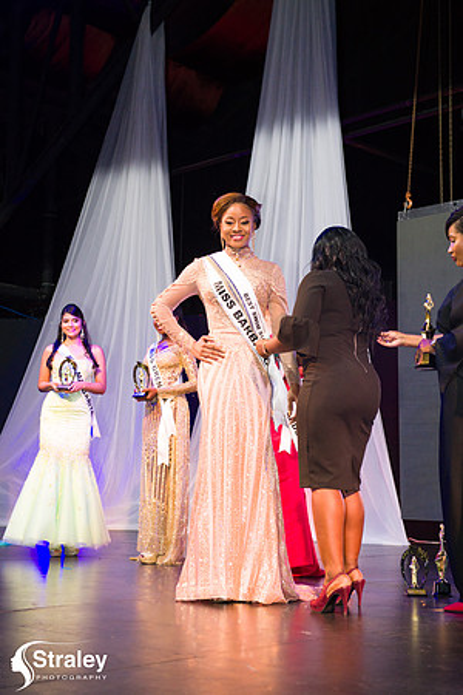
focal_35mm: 56
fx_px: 1080
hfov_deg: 24.2
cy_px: 348
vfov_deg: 35.6
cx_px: 232
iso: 4000
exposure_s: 1/160
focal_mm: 56
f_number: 5
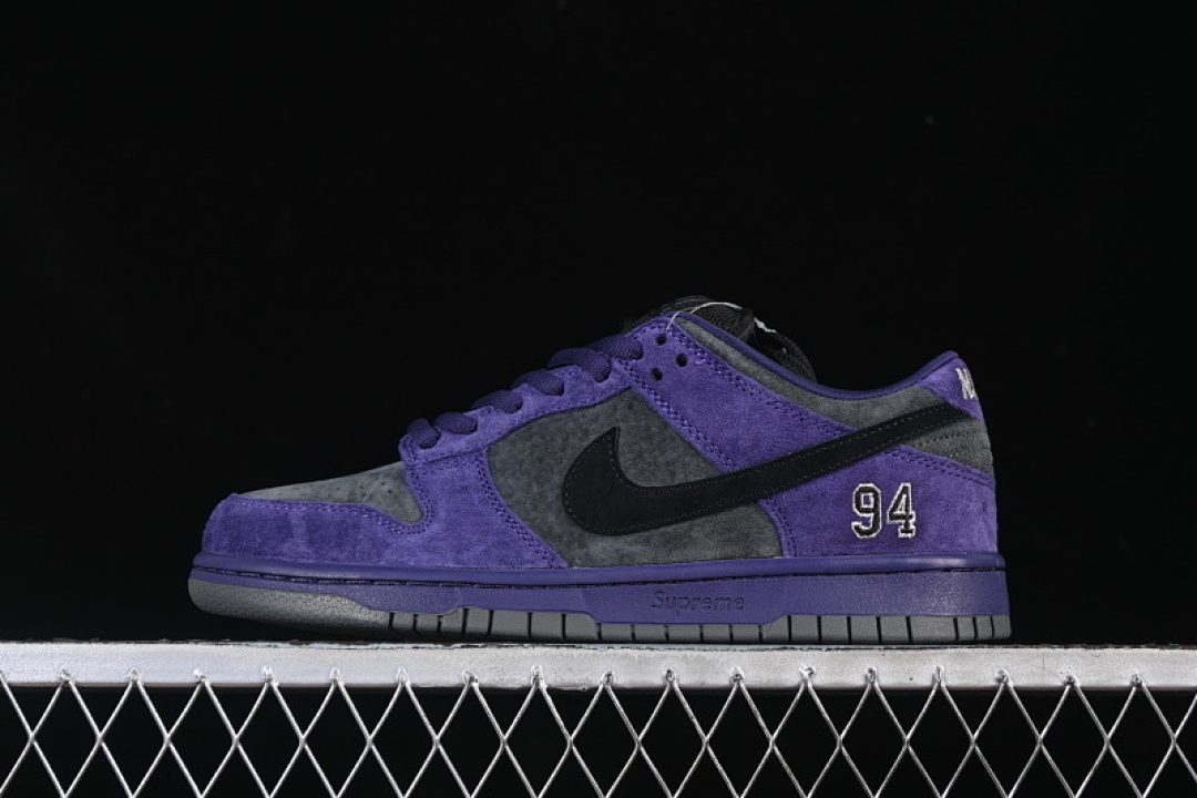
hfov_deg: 27.0
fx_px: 2494
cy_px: 399
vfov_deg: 18.2
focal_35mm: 75
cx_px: 598
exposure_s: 1/60
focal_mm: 50
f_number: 6.3
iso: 160
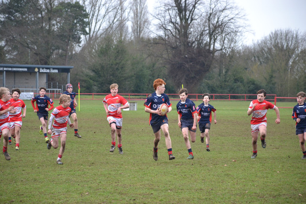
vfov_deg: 6.5
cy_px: 102
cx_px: 153
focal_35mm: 210
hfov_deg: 9.8
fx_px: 1785
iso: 1000
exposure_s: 1/500
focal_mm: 140
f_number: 5.6
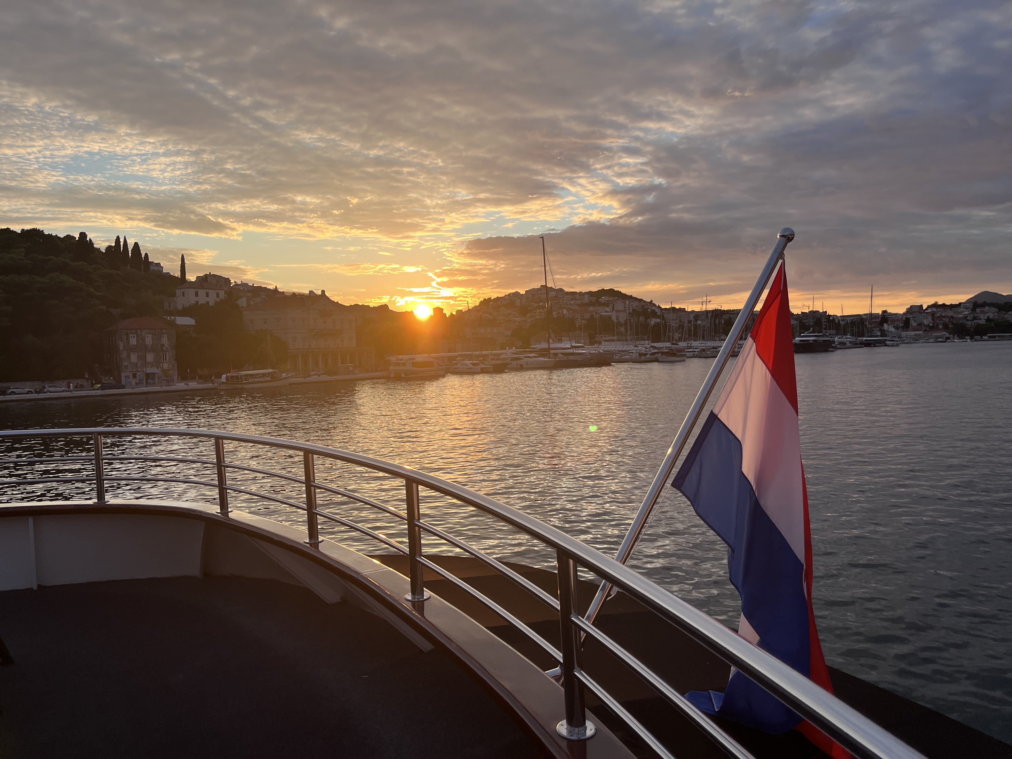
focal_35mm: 26
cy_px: 380
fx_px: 760
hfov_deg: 67.3
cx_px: 506
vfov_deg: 53.1
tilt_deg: -1.7
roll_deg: +0.8
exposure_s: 1/1339
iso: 50
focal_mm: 5.1
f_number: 1.6
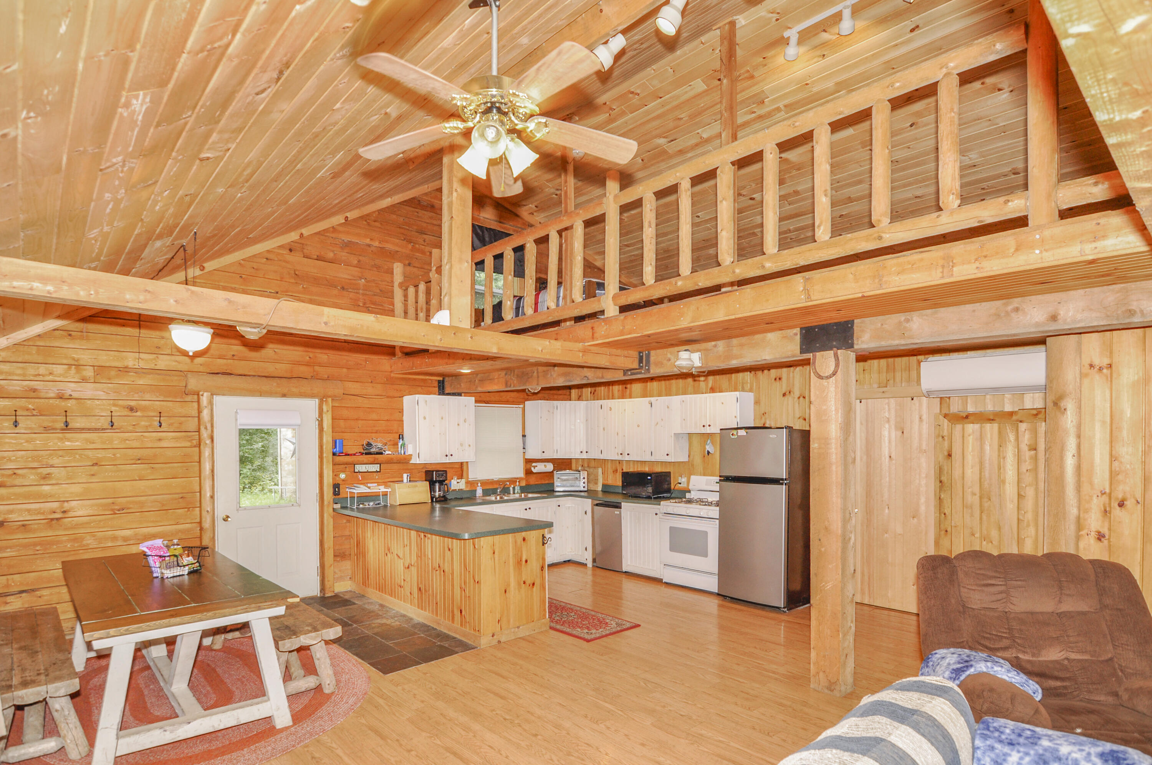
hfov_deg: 90.1
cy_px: 382
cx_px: 576
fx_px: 575
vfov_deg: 67.2
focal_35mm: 18
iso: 320
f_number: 4.5
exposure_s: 1/60
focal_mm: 12
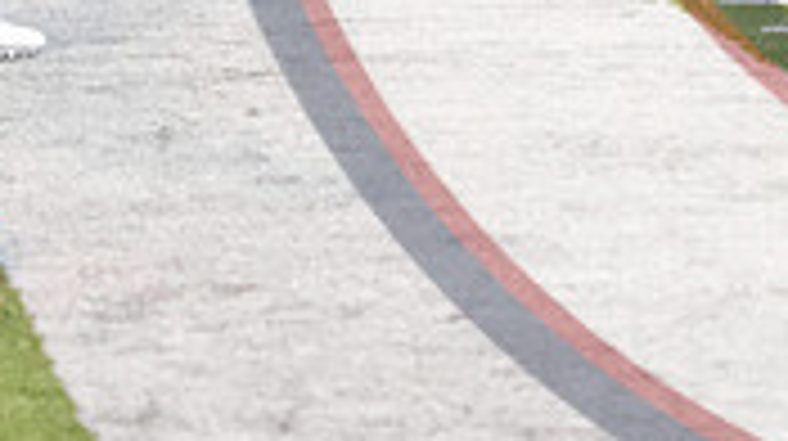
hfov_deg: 4.7
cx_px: 1475
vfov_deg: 2.7
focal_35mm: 452
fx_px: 9434
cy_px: -455
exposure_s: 1/2500
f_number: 2.8
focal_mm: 70
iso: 12800
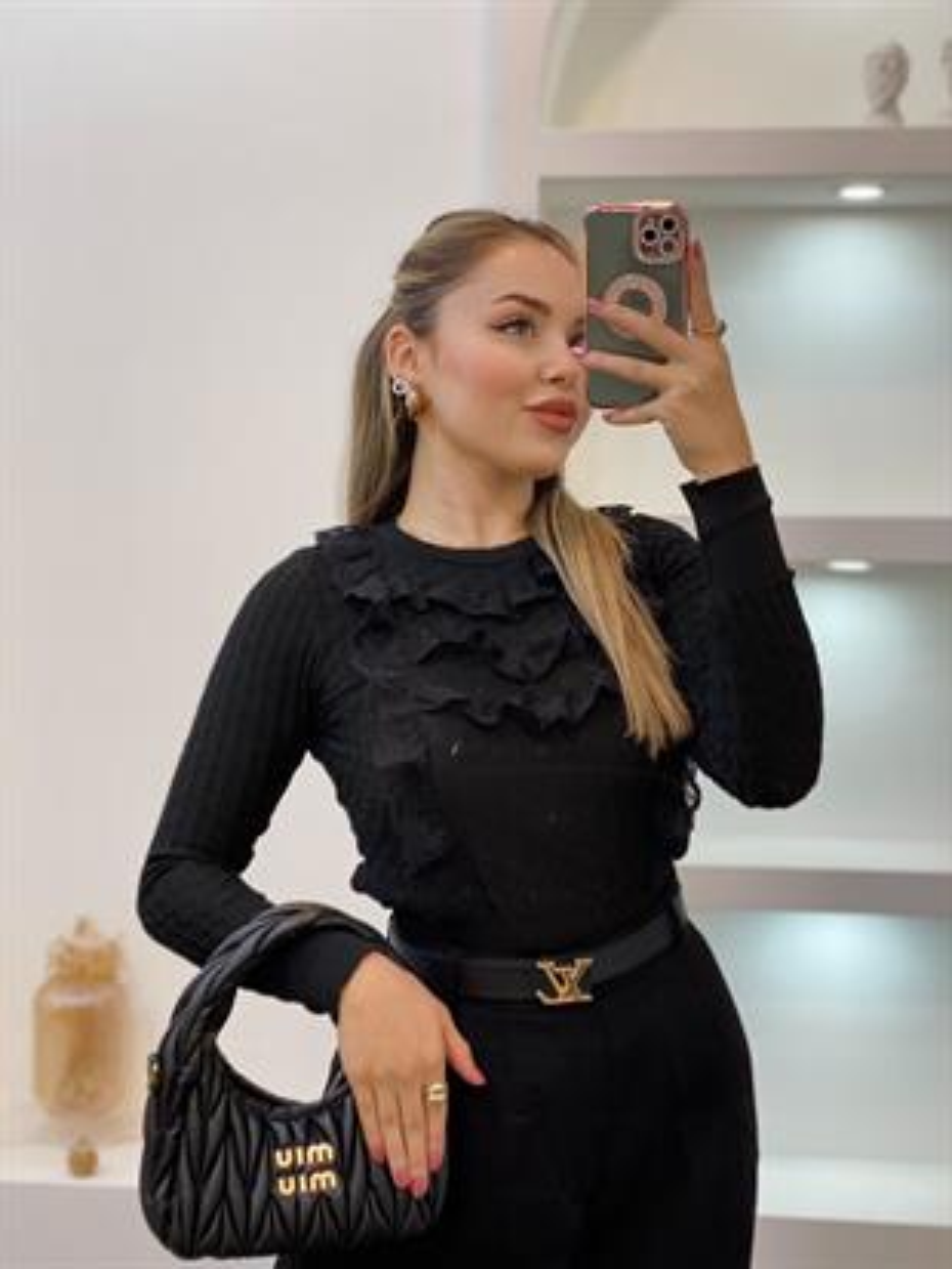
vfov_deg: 36.8
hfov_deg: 28.0
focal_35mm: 52
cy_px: 634
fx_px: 1906
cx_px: 476
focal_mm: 6
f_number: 2
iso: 100
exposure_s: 1/100
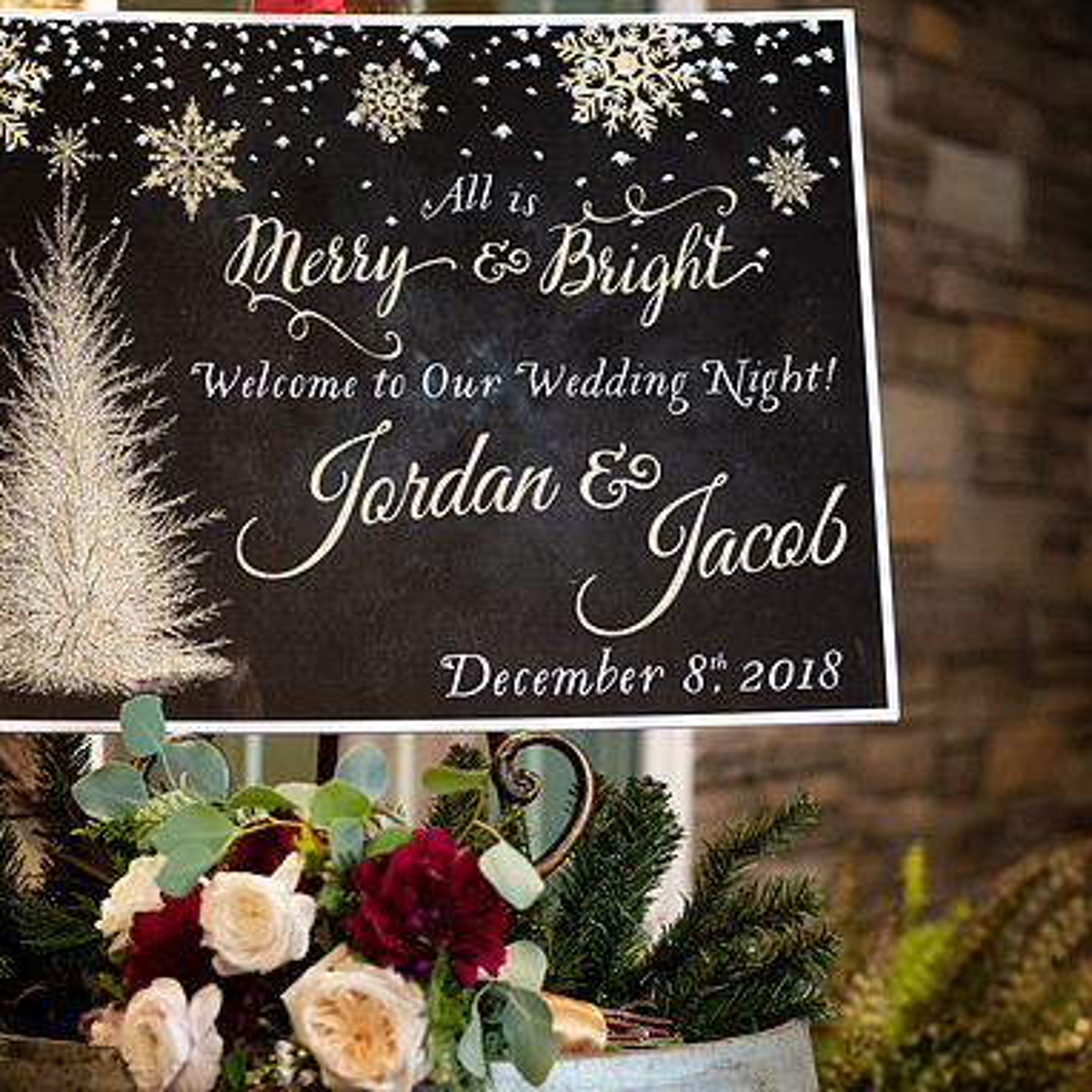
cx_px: 475
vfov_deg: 16.6
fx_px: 3747
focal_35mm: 105
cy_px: 574
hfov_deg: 16.6
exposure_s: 1/125
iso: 2000
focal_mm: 72
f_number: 2.8
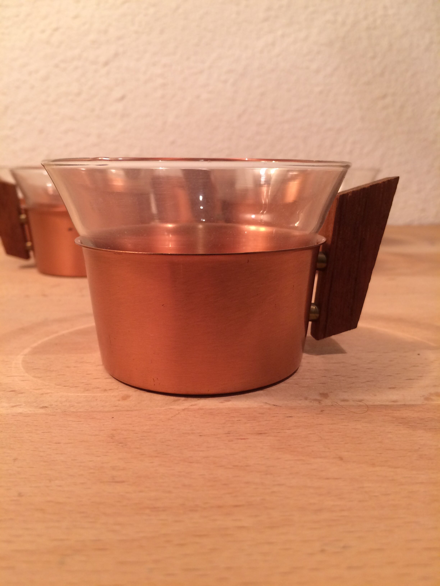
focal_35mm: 29
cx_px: 220
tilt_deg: -13.6
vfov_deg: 61.7
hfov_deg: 48.2
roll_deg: +2.0
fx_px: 491
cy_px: 293
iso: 50
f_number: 2.2
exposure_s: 1/33
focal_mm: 4.15
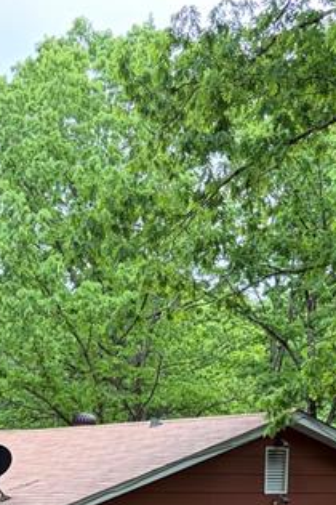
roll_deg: -0.7
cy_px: 582
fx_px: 1232
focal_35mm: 88
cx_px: -51
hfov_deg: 15.1
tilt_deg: -4.4
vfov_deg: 21.7
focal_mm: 5.96
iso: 40
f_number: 1.6
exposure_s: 1/202
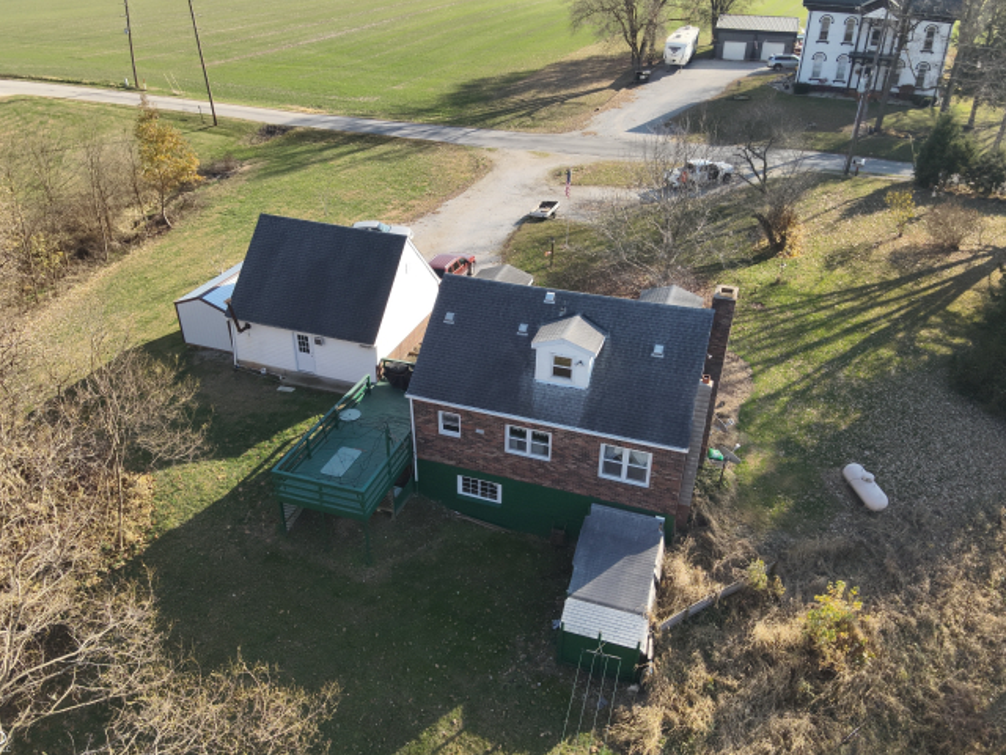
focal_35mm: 25
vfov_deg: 54.9
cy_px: 368
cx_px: 485
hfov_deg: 69.4
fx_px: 727
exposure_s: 1/500
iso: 100
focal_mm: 4.4
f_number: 2.8
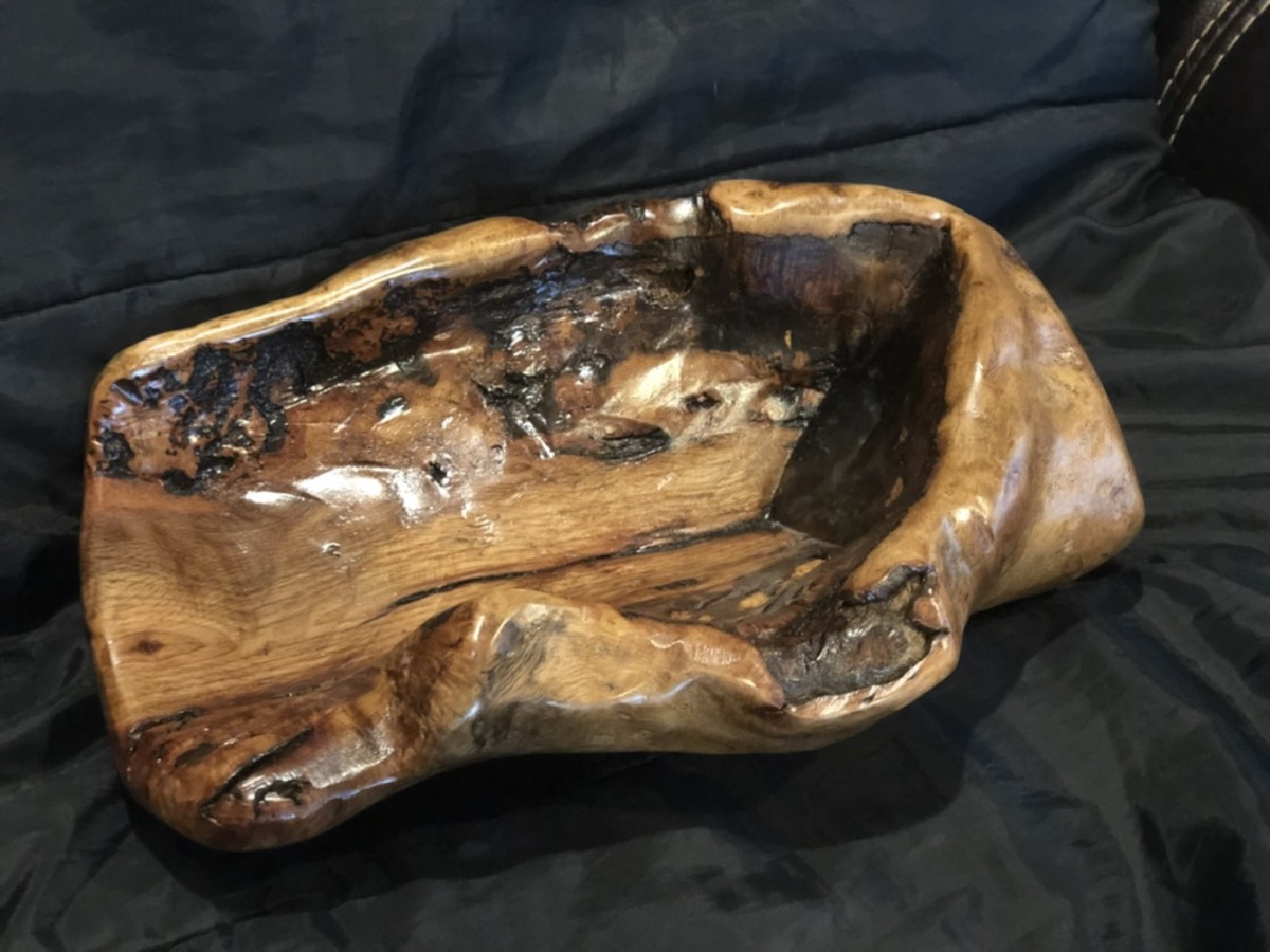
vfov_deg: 28.0
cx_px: 635
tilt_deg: -49.3
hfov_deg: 36.8
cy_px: 476
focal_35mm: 52
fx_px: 1908
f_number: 2.4
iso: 200
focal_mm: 6
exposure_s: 1/8
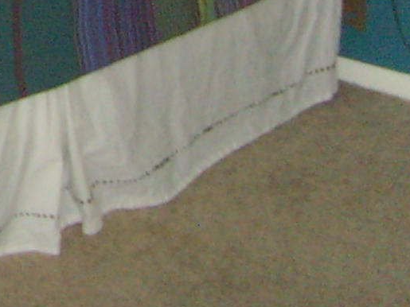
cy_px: -421
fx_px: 2392
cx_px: -597
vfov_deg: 7.0
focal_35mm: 202
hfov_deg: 8.8
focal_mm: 6.6
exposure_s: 1/45
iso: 200
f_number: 3.5
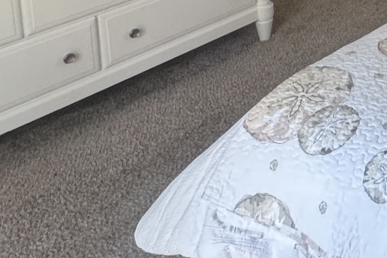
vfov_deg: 18.9
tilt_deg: -9.7
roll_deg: -0.5
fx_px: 634
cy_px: -176
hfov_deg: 28.0
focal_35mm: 59
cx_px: 506
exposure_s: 1/61
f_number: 2.2
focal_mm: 2.22
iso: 320
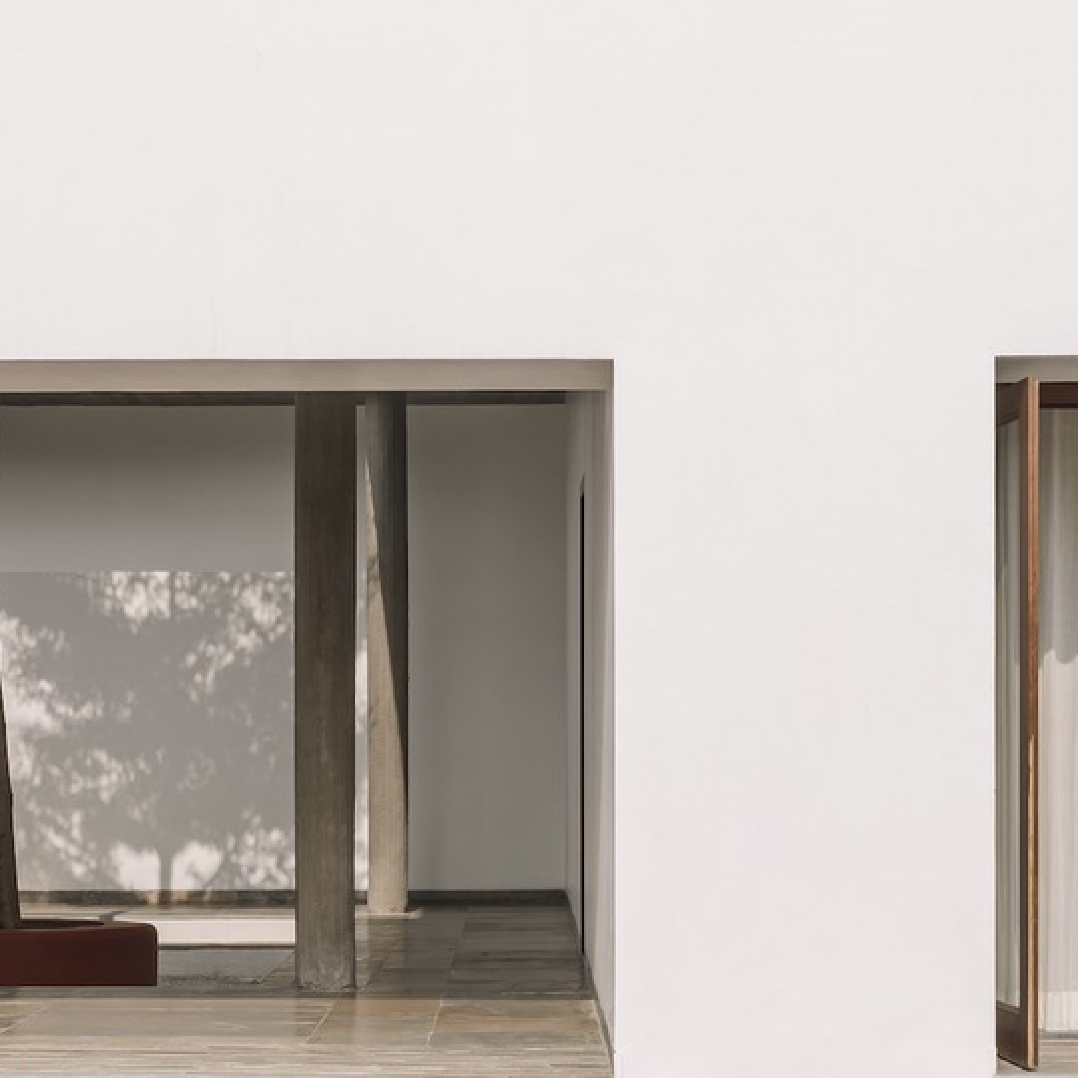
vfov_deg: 19.7
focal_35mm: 88
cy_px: 636
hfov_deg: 19.7
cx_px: 502
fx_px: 3100
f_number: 8
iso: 100
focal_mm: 28
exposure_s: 1/8
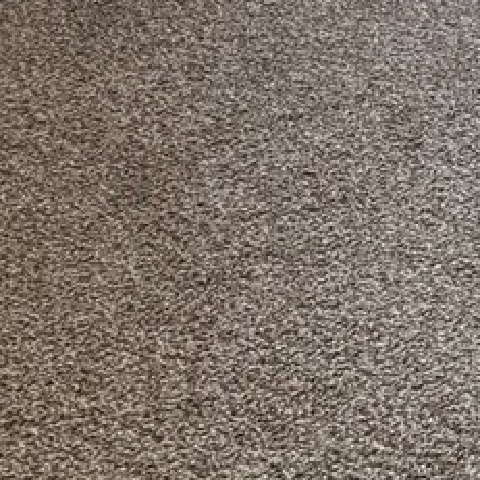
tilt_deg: -5.7
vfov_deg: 11.0
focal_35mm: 132
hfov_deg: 11.7
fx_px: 2071
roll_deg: -2.4
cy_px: -692
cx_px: 997
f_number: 1.78
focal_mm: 6.76
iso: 200
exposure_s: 1/219
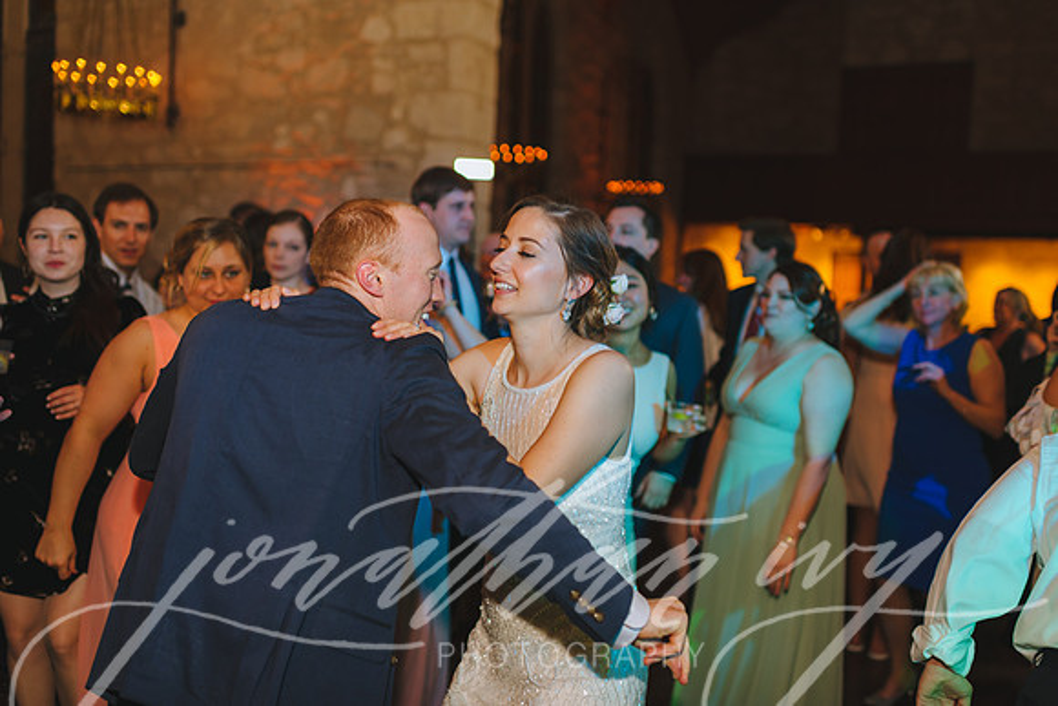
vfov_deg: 37.9
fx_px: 1029
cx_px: 529
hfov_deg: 54.4
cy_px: 353
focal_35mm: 35
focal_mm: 35
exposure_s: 1/200
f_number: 2
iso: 640
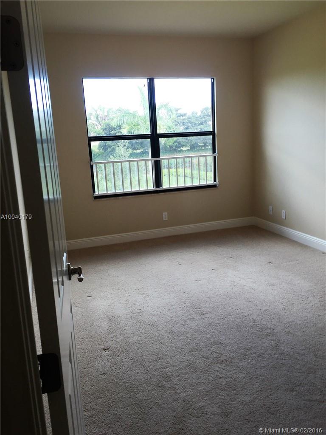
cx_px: 163
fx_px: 364
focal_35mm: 29
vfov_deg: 61.7
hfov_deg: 48.2
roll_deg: +2.1
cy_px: 218
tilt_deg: -10.4
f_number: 2.2
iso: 32
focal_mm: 4.15
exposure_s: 1/60
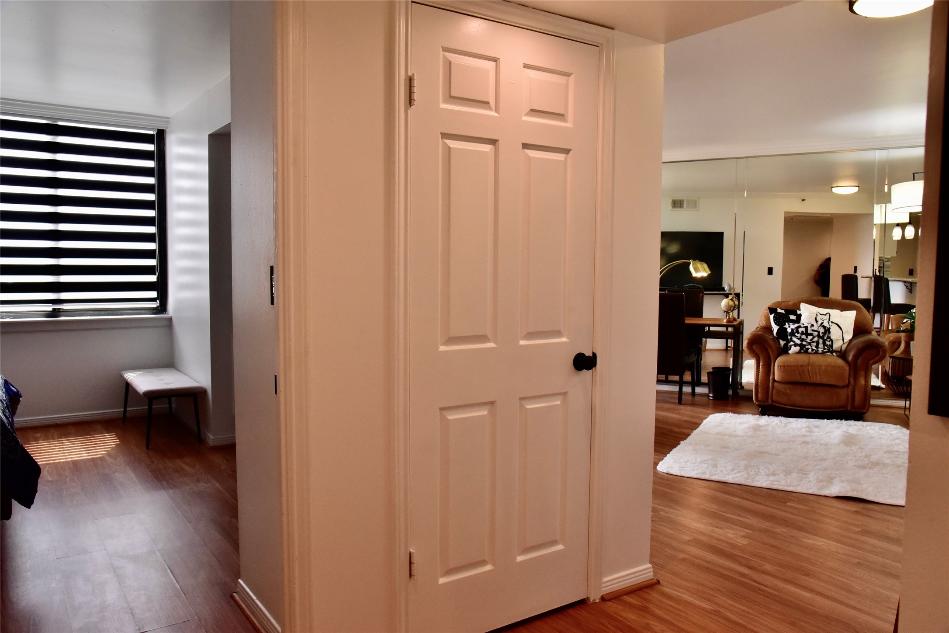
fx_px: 712
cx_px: 474
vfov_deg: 47.9
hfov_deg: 67.4
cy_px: 316
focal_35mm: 27
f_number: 9
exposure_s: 1/320
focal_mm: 27
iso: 4000
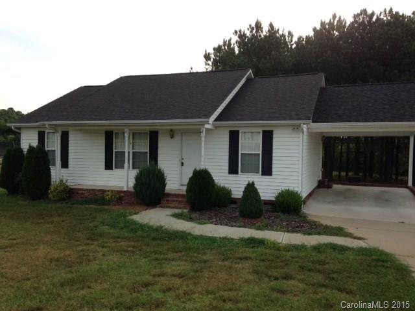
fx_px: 396
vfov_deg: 42.9
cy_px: 156
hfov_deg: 55.4
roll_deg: -1.2
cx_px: 208
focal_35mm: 33
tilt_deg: -2.2
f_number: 2.4
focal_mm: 4.12
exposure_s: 1/742
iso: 50
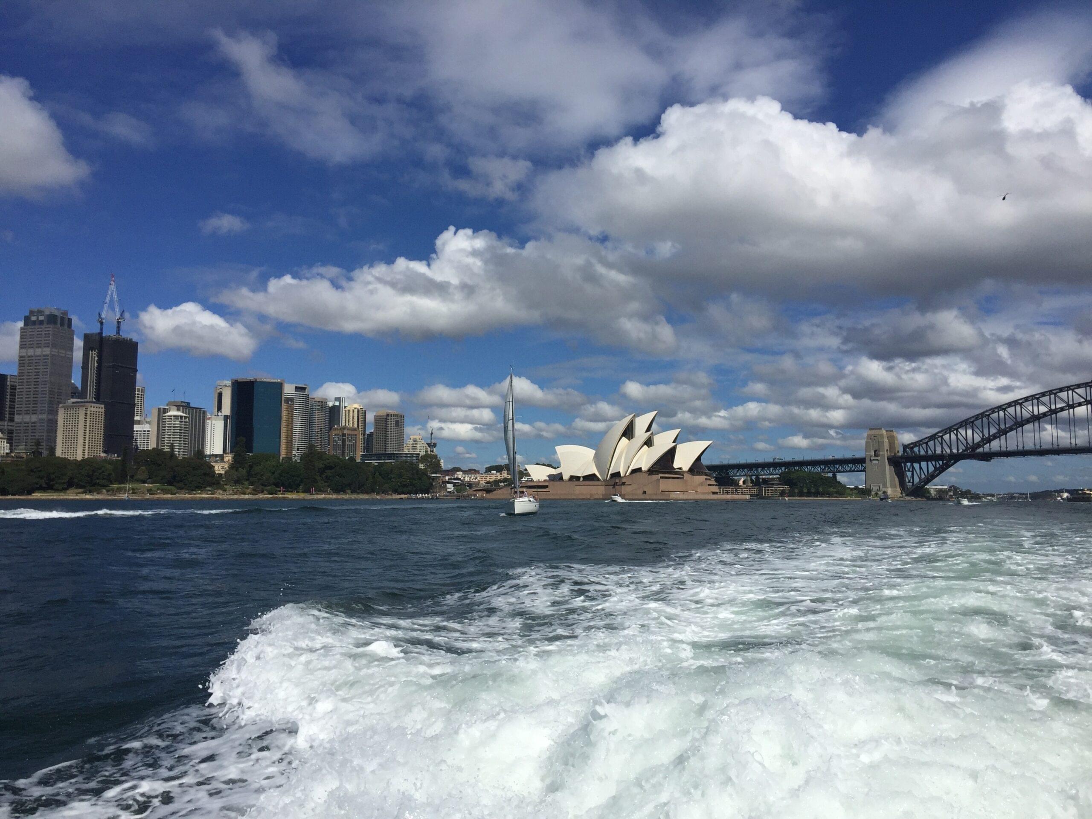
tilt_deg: +3.1
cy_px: 410
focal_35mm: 29
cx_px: 546
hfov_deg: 61.7
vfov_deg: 48.2
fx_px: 915
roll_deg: +0.1
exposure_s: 1/6623
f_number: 2.2
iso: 32
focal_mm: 4.15
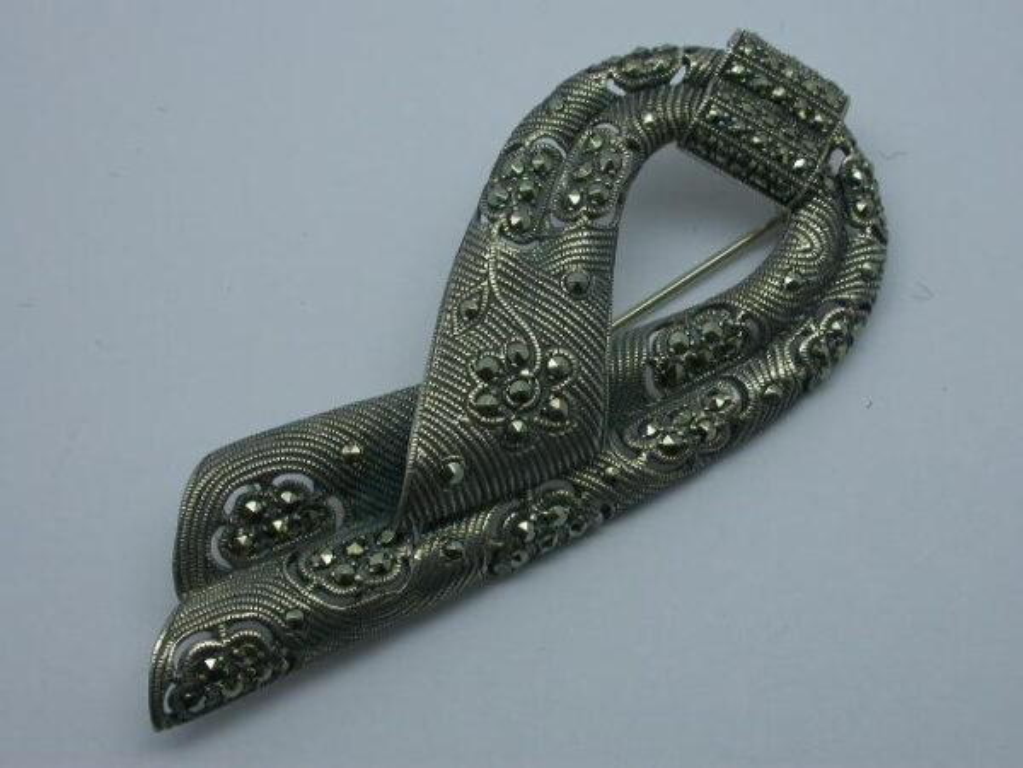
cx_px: 512
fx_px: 2512
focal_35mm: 85
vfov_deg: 17.4
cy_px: 384
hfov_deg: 23.0
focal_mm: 17.7
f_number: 8.3
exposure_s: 1/53.2
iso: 100
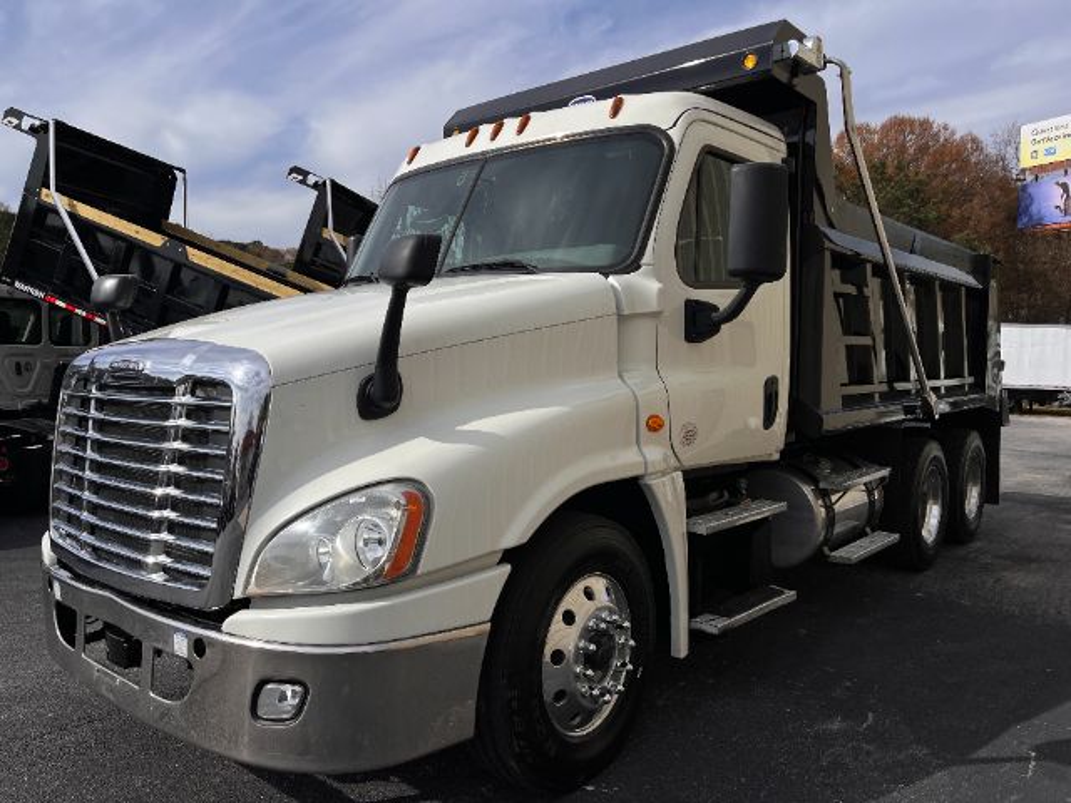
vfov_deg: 53.1
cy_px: 402
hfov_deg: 67.3
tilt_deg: -1.7
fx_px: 804
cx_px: 536
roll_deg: -0.8
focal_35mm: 26
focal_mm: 5.1
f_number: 1.6
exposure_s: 1/8403
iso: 50
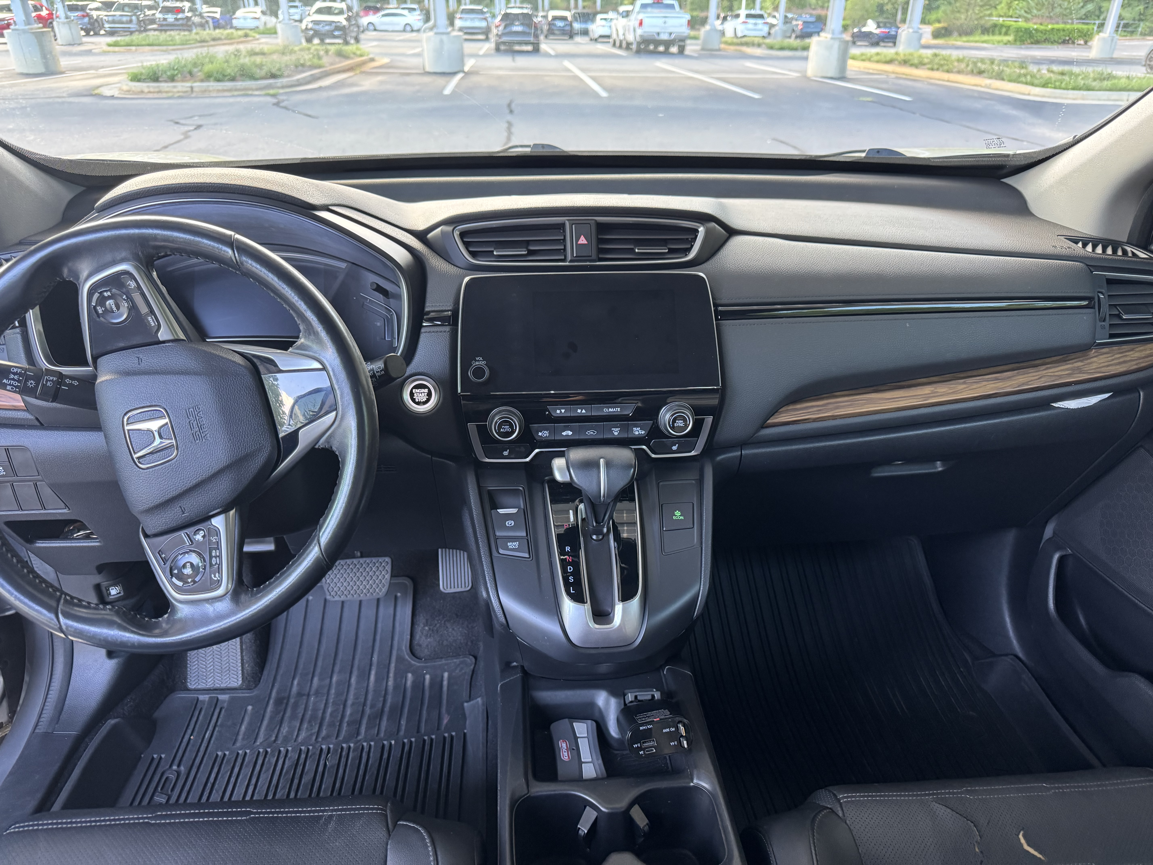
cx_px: 576
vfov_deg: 56.8
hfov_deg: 71.6
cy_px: 432
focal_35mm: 24
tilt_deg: -28.3
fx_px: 799
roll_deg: -0.4
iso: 320
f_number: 1.78
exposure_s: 1/60
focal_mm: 6.76
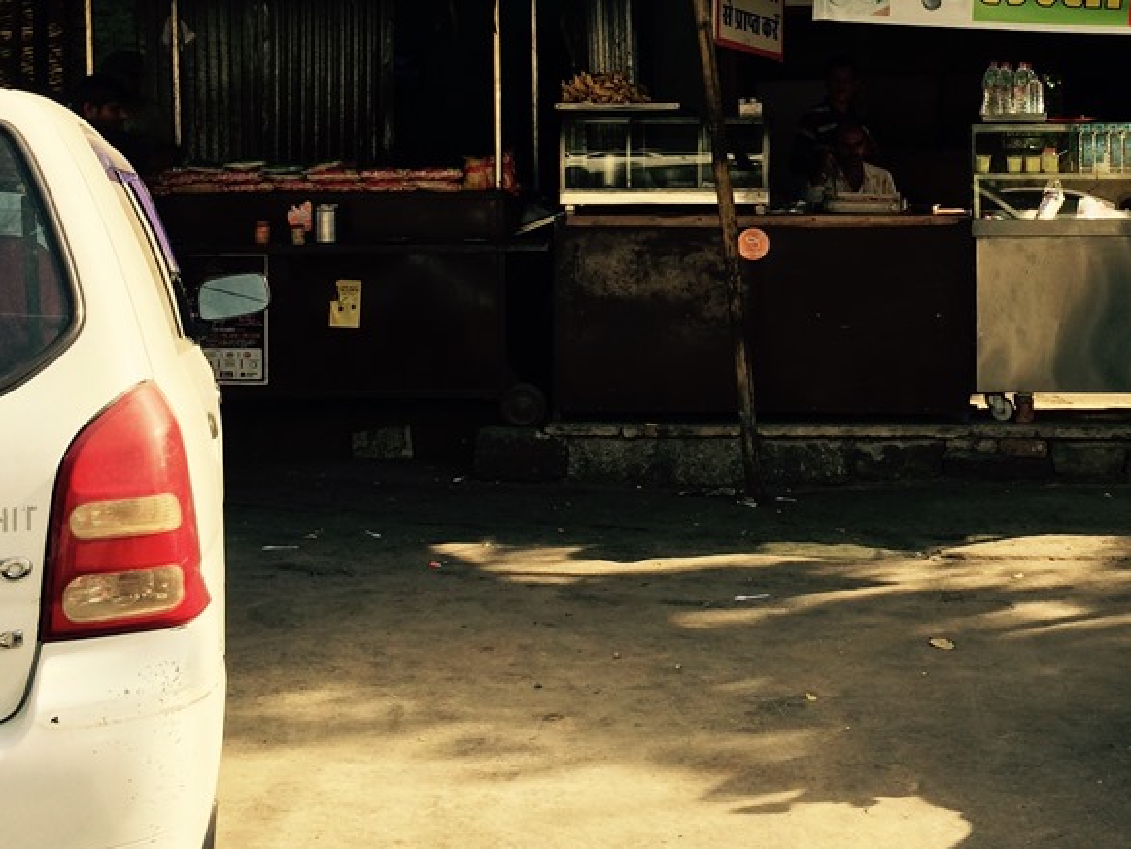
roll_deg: +1.2
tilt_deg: -1.9
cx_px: 822
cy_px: 187
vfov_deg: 28.1
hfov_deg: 36.7
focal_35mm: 51
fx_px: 1667
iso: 32
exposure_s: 1/855
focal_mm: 4.15
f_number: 2.2
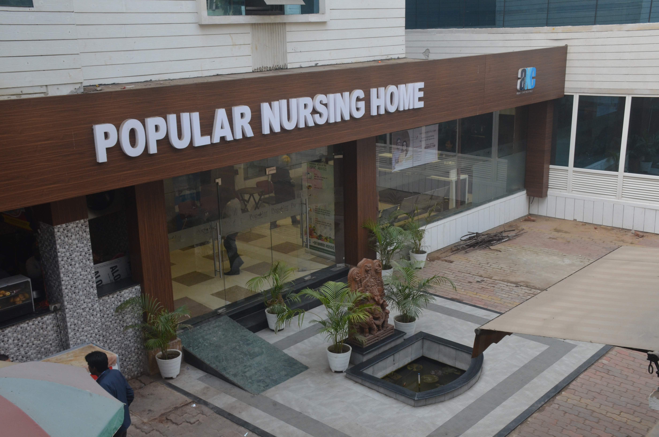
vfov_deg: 34.1
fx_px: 712
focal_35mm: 39
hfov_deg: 49.6
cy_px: 218
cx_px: 330
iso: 800
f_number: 7.1
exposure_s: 1/200
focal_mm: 26
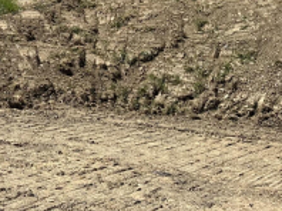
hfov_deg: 22.4
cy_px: -34
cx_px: -48
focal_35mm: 81
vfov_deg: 17.4
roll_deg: -1.4
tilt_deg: +6.2
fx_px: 659
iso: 80
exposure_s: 1/5263
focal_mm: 6.86
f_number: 1.78
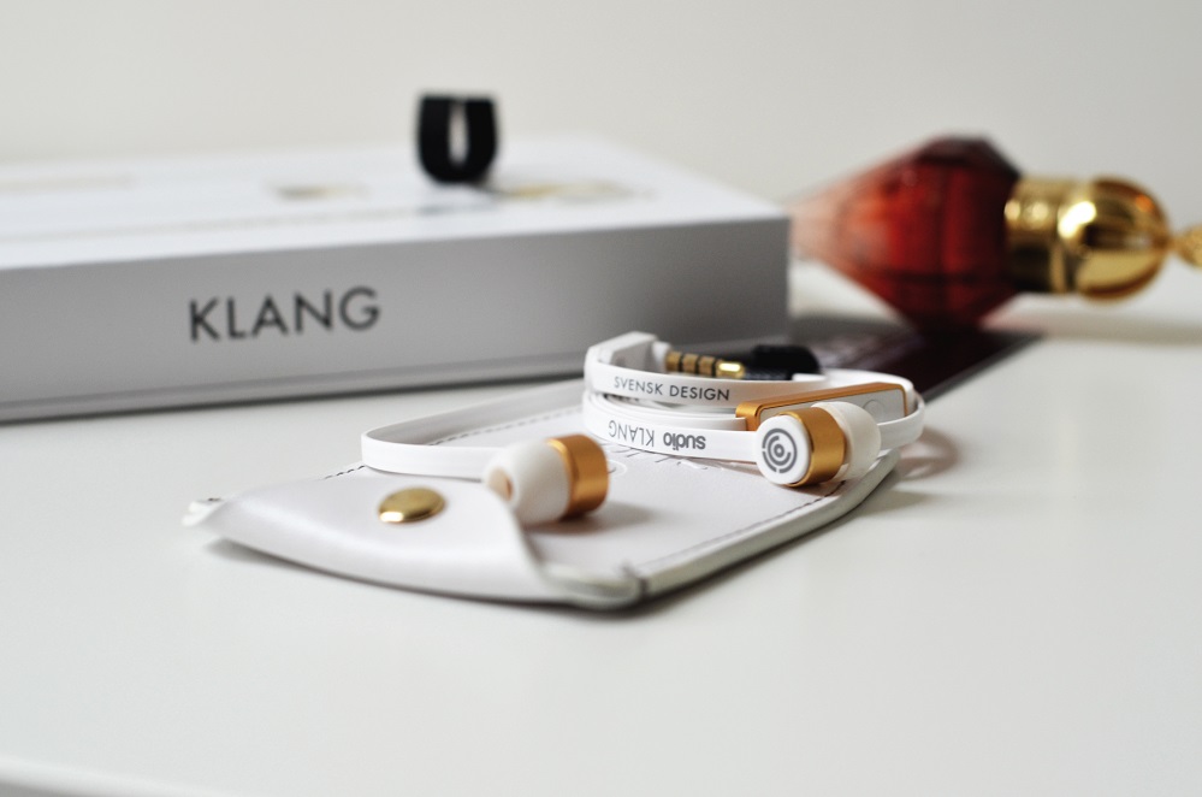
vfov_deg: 18.1
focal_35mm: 75
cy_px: 398
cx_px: 601
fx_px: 2499
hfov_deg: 27.0
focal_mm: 50
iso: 400
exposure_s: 1/60
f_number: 4
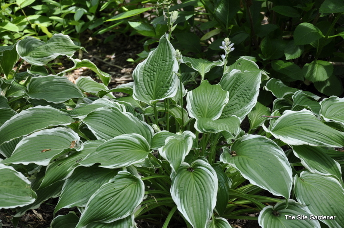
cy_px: 114
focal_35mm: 105
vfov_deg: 13.0
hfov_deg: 19.5
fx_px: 1002
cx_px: 172
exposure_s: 1/125
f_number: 5.6
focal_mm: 70
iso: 220
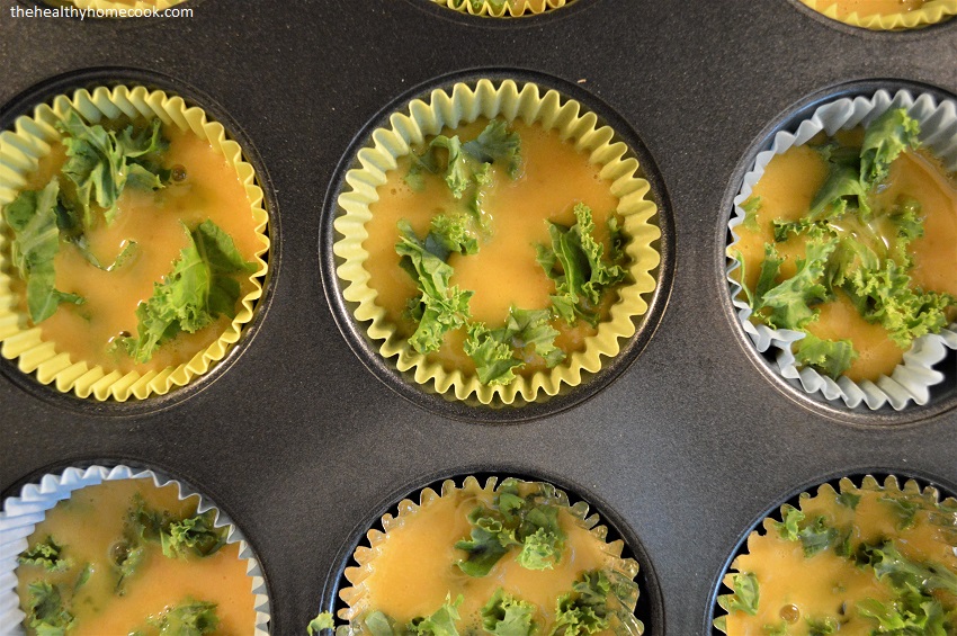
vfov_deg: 39.9
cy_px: 318
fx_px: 876
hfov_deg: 57.3
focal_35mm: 33
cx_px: 478
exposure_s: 1/60
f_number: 3.8
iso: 3200
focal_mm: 22
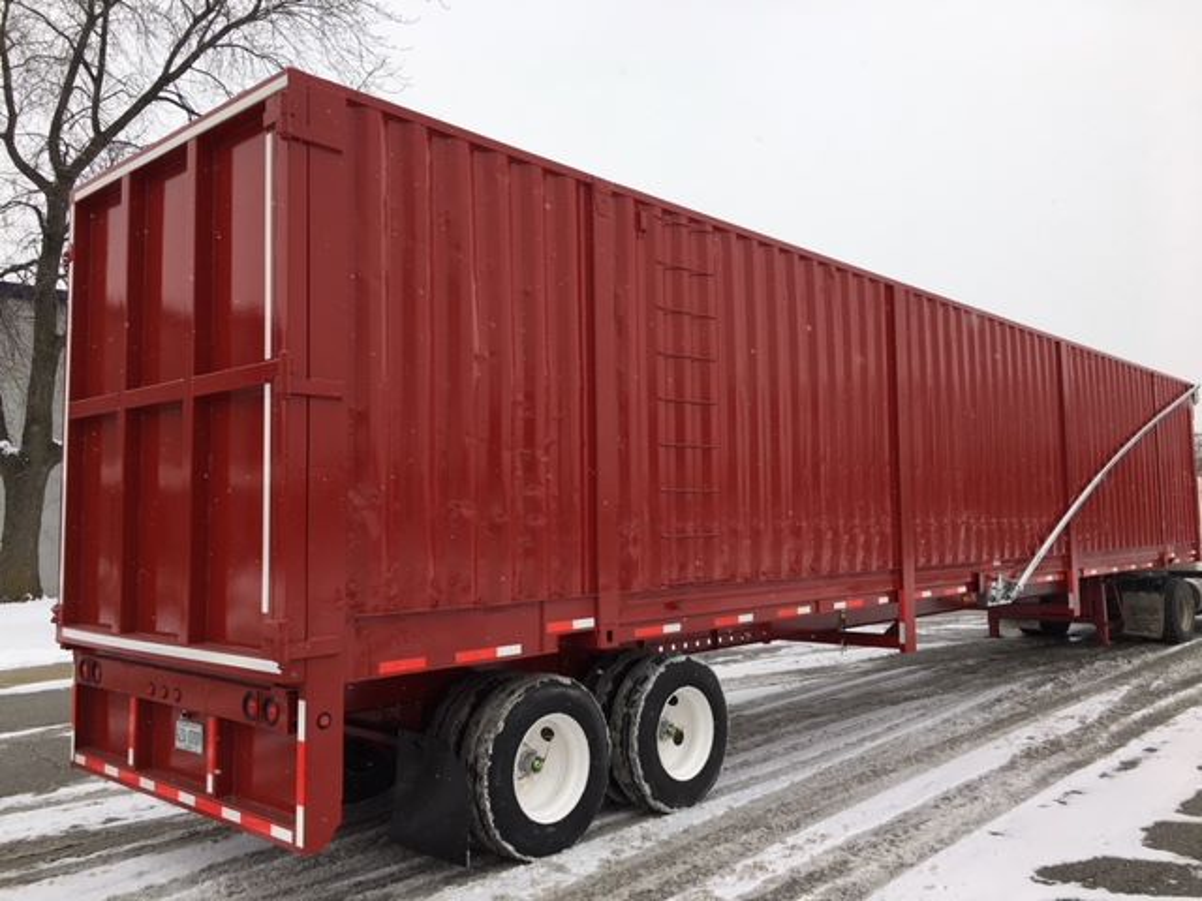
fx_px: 1007
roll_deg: +1.4
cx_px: 601
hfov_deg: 61.7
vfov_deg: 48.2
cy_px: 450
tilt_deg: +6.1
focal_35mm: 29
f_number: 2.2
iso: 25
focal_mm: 4.15
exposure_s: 1/523
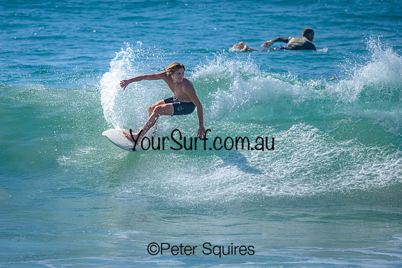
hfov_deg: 1.9
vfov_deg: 1.2
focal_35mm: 1101
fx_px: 12295
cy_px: 124
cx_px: 150
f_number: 6.3
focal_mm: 800
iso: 320
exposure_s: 1/3200
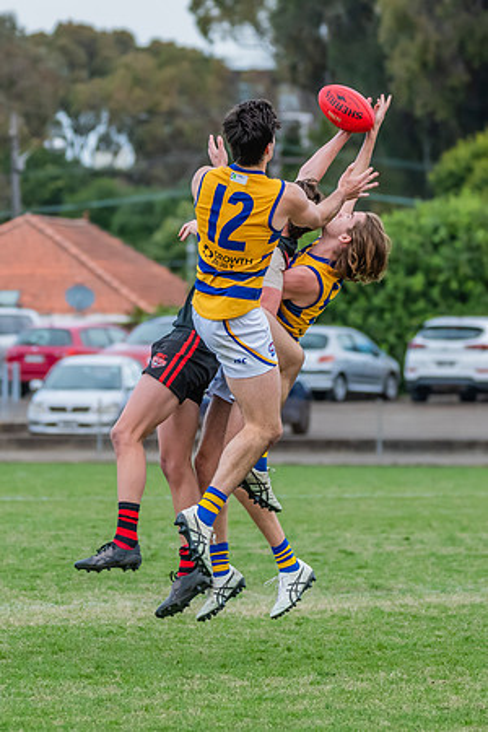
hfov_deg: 3.2
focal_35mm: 433
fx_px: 8801
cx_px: 289
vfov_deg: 4.8
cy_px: 414
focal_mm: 220
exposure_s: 1/1600
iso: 1400
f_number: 5.3
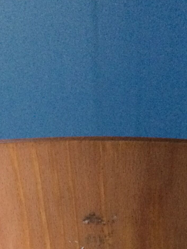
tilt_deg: -30.1
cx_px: 112
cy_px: 432
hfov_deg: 14.6
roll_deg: +2.2
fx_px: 727
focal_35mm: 101
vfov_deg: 16.6
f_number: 2.2
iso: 250
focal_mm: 4.15
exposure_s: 1/33
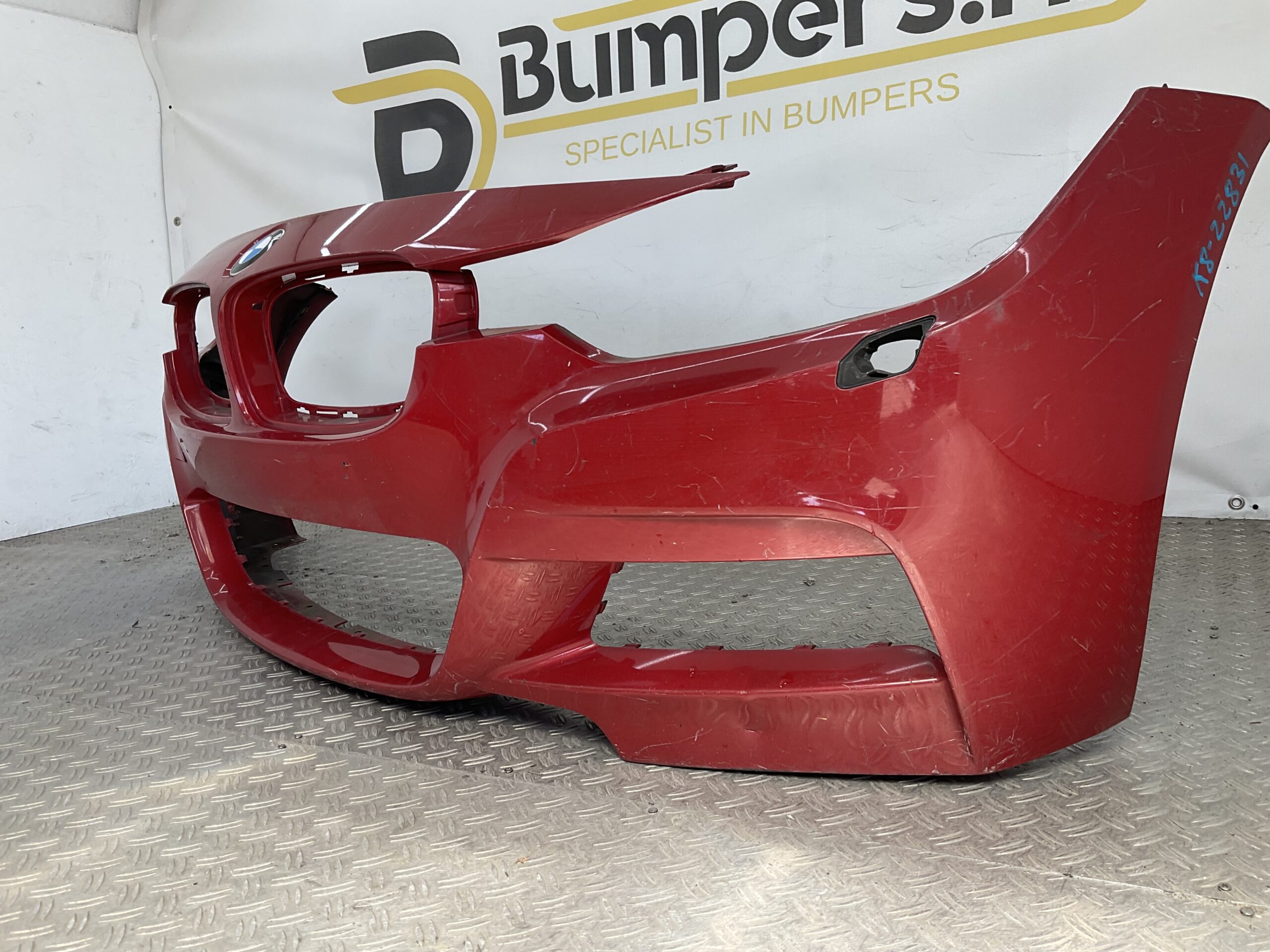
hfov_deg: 61.7
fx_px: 1064
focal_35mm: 29
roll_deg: +2.9
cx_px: 635
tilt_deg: -11.3
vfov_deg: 48.2
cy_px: 476
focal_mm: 3
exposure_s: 1/202
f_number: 1.8
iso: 16
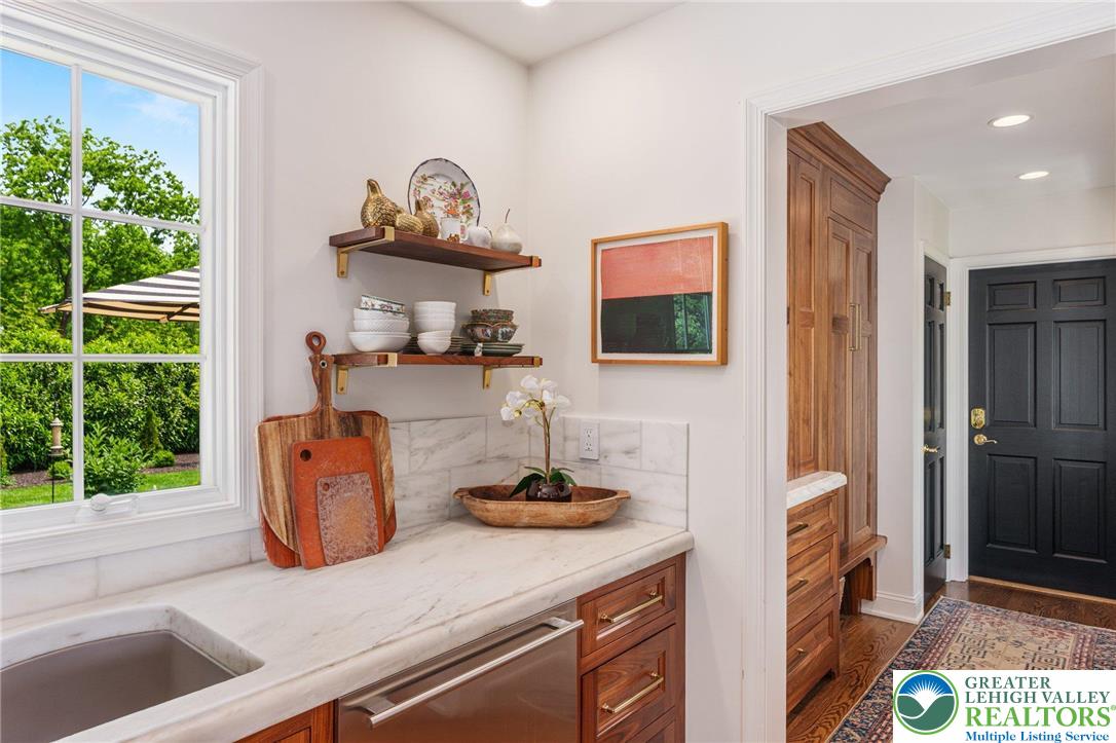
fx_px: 651
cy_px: 372
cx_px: 558
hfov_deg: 81.2
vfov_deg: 59.4
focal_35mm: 21
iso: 320
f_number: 7.1
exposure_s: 1/30
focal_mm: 21
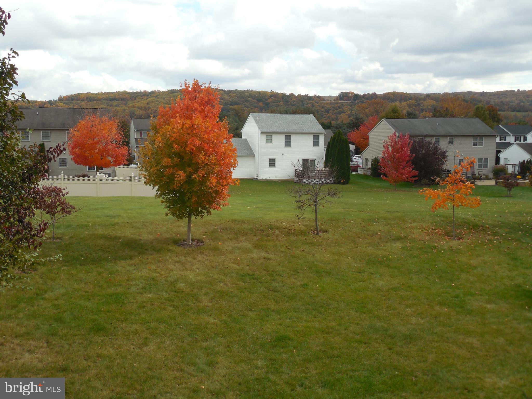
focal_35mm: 39
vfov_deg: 36.8
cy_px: 200
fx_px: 599
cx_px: 266
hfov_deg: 47.9
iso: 125
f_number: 3.8
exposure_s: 1/640
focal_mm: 7
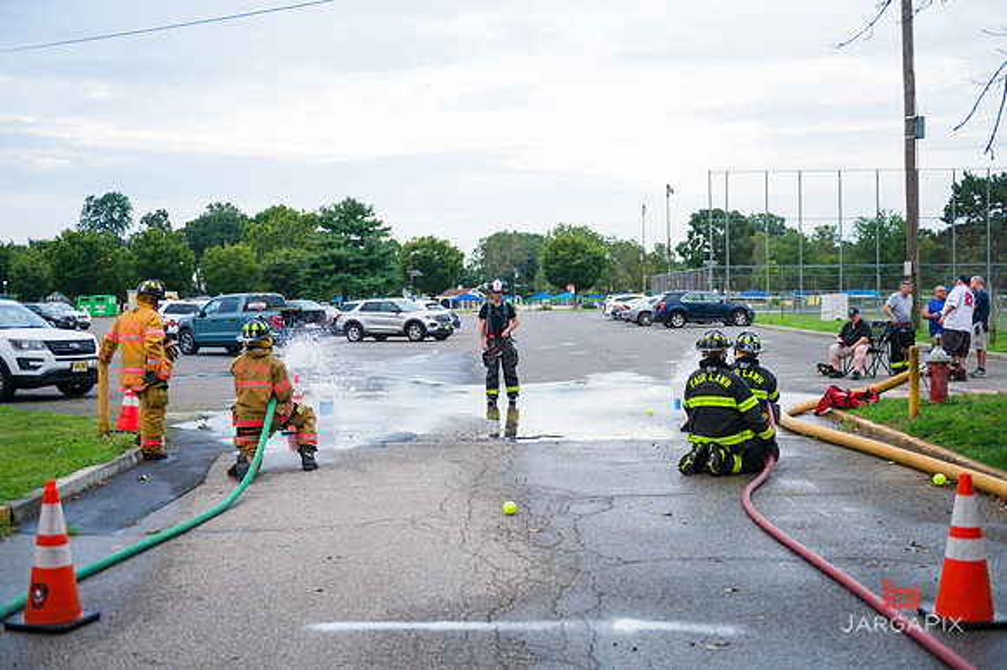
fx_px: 1118
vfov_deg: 33.4
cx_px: 504
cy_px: 335
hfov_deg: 48.5
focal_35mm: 40
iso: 500
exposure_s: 1/250
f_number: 3.2
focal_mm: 40
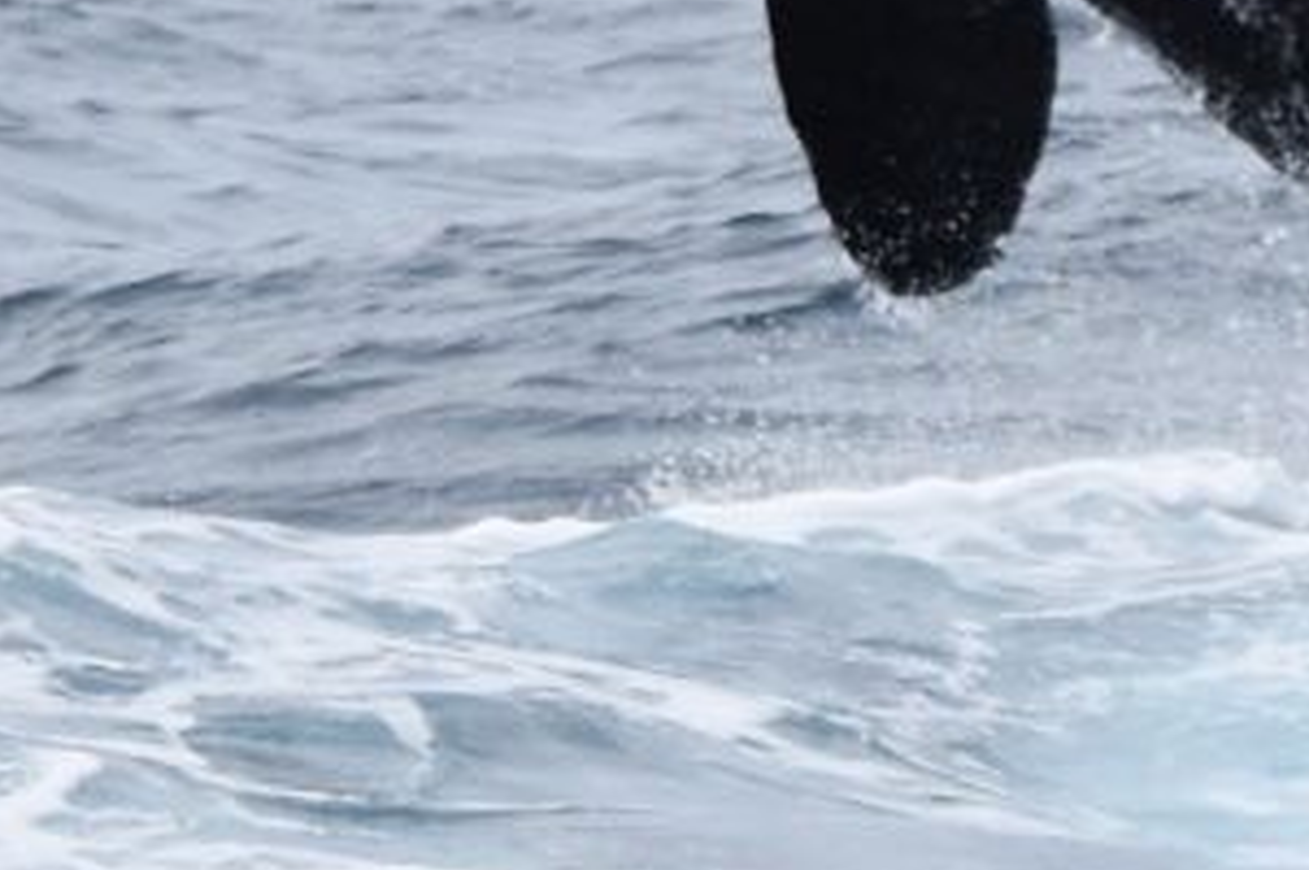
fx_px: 37665
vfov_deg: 1.3
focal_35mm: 1037
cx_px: 1418
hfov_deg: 2.0
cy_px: -233
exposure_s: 1/1600
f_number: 6.3
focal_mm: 260
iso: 400
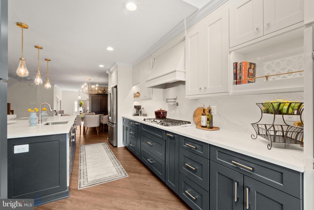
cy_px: 105
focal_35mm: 15
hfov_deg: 100.4
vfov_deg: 77.3
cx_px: 157
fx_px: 131
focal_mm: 10
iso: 800
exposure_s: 1/6
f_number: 14
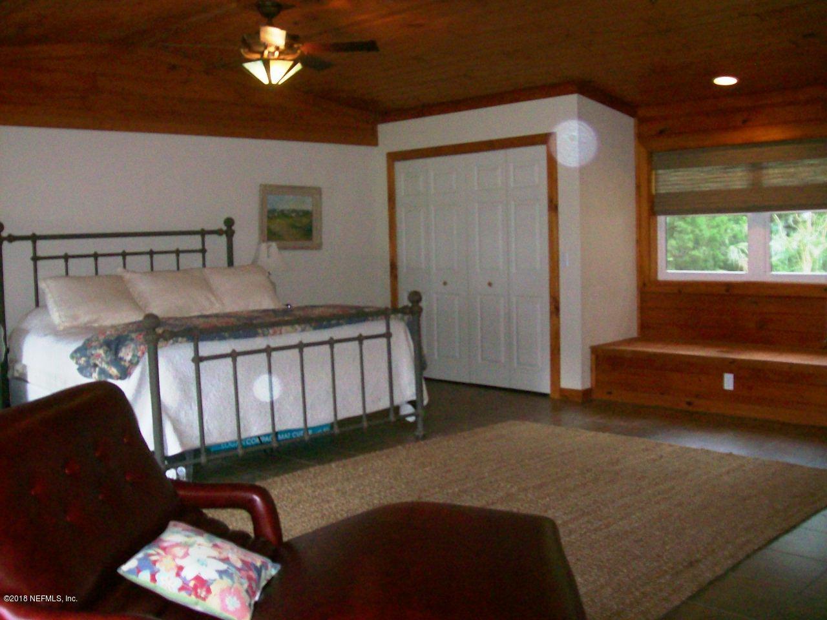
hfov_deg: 51.4
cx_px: 414
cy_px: 310
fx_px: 860
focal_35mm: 36
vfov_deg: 39.7
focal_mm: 6
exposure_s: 1/64
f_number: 2.7
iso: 200
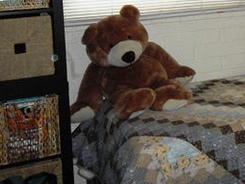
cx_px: 252
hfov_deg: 26.8
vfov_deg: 20.9
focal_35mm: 68
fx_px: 482
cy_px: 1
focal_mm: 4.9
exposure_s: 1/45
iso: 240
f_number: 3.5
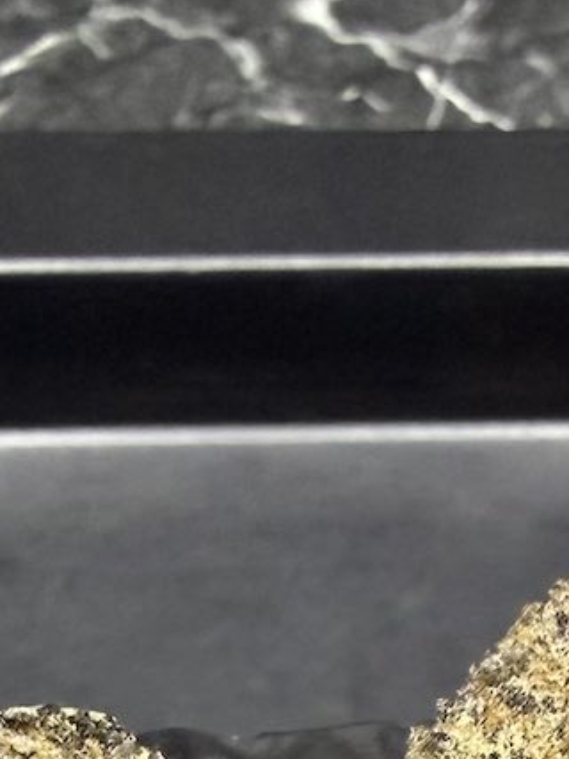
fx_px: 2368
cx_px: 469
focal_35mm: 108
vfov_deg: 15.2
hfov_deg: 13.6
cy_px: 1443
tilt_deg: -65.2
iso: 200
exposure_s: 1/48
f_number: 2.2
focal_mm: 2.22
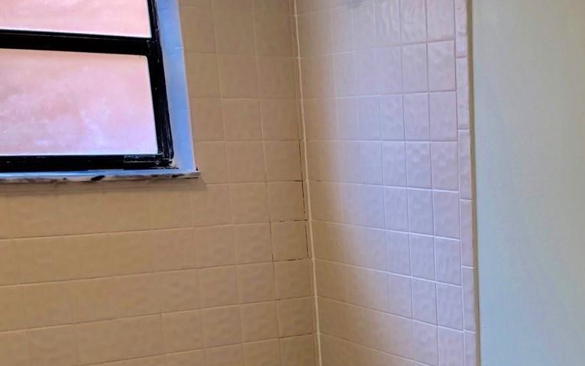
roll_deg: +0.3
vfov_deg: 19.9
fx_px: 989
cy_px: 423
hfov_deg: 31.4
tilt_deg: -16.3
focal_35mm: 62
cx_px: 532
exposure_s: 1/120
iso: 40
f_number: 1.8
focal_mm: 4
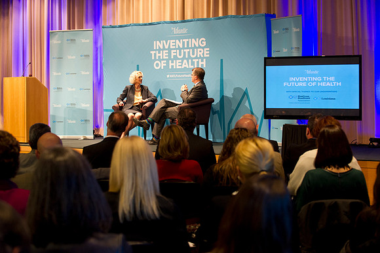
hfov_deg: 28.9
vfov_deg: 19.4
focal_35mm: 70
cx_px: 190
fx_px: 738
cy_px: 126
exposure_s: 1/50
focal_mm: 70
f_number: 4
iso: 2500
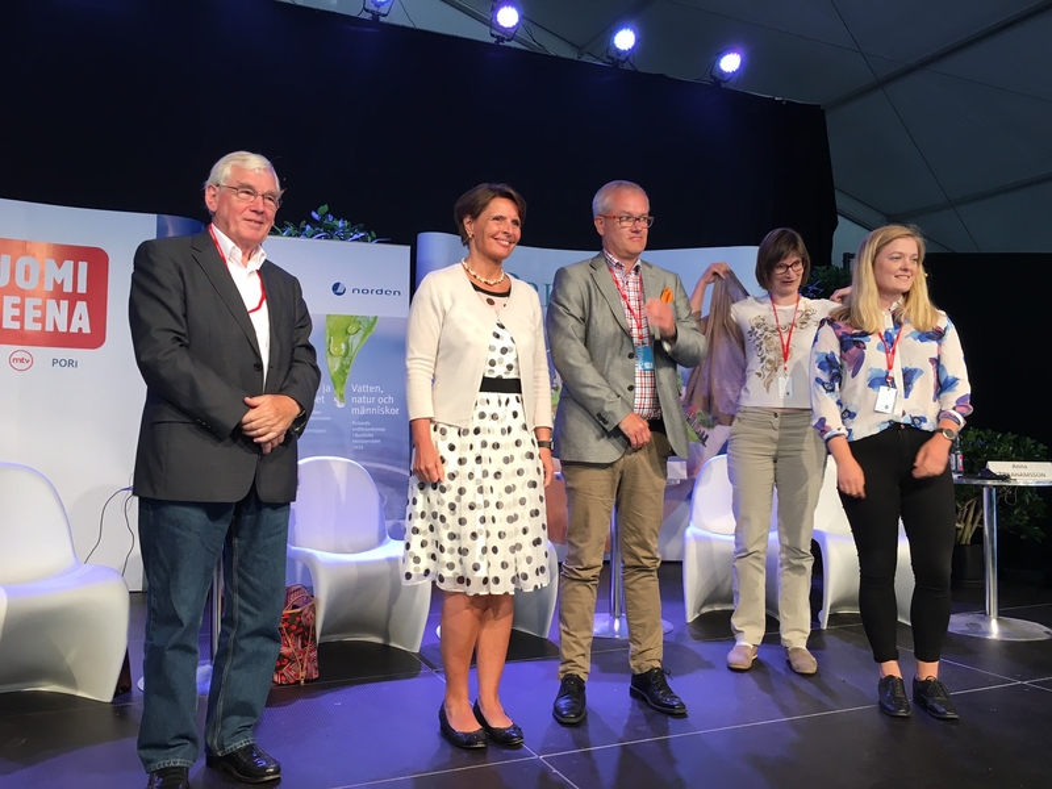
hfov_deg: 61.7
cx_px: 526
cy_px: 394
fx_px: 881
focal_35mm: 29
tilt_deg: +4.0
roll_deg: +0.3
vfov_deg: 48.2
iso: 40
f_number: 2.2
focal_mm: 4.15
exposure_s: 1/33
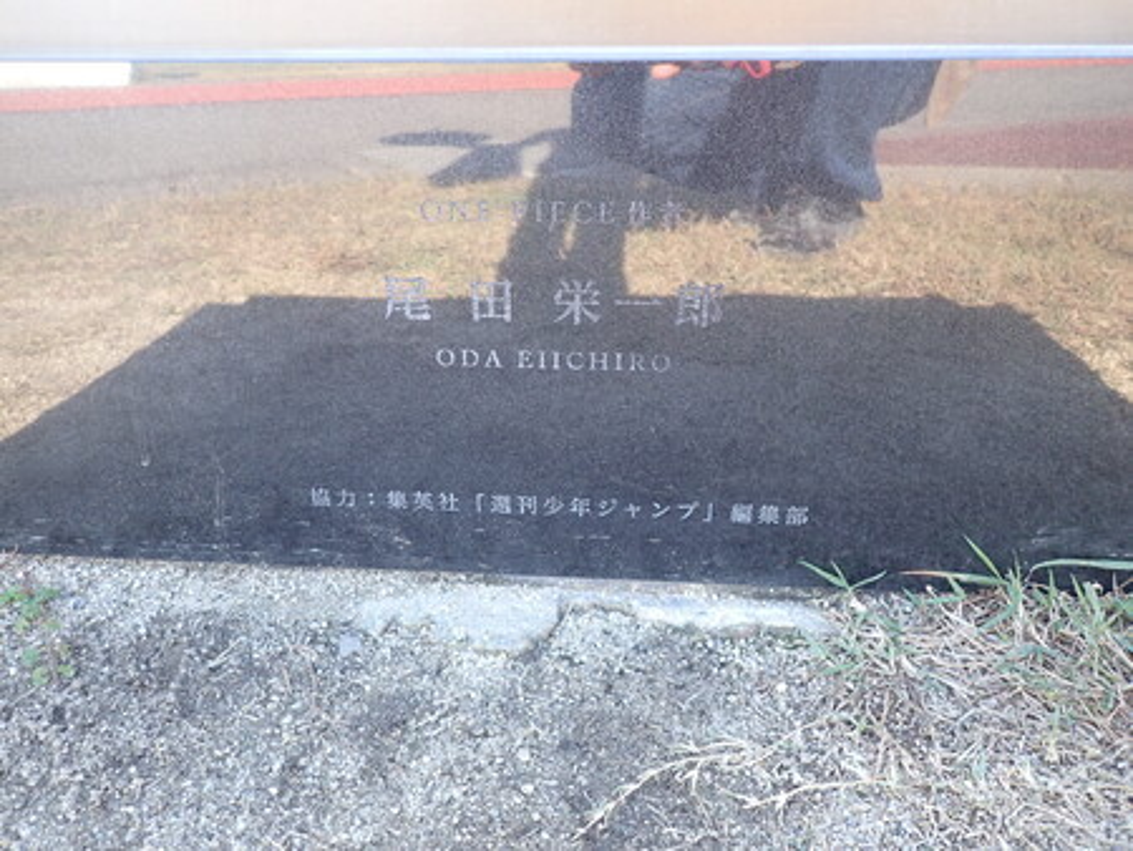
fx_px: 819
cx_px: 566
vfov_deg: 54.9
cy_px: 426
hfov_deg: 69.4
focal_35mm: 25
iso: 100
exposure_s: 1/100
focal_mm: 4.5
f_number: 2
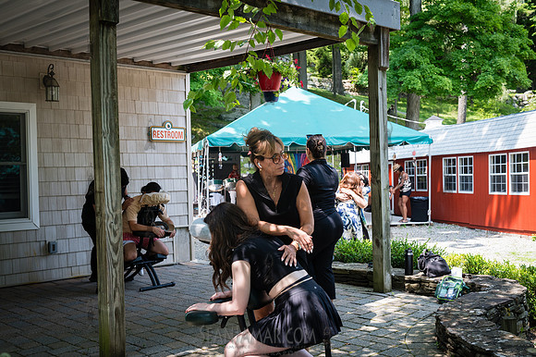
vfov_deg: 31.9
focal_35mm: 42
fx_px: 625
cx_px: 268
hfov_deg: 46.4
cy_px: 178
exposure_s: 1/320
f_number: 4.5
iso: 400
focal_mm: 42
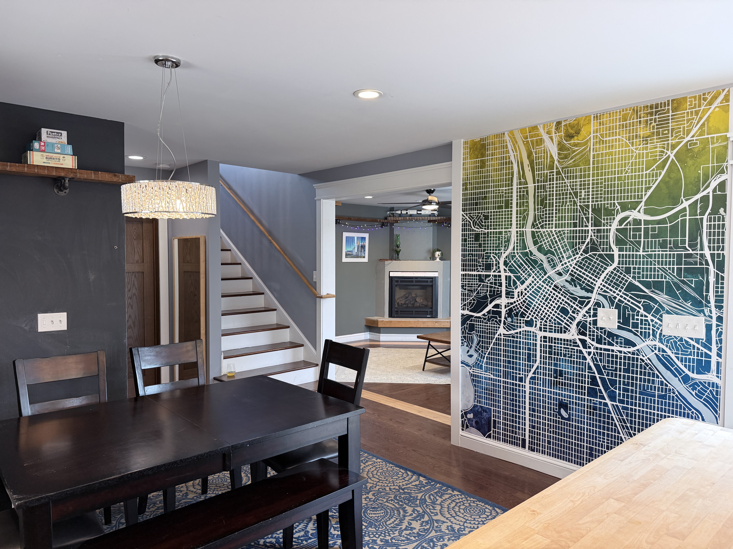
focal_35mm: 24
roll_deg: -1.0
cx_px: 366
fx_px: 508
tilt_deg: -2.5
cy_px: 274
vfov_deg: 56.8
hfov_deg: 71.6
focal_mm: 6.76
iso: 200
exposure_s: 1/120
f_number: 1.78
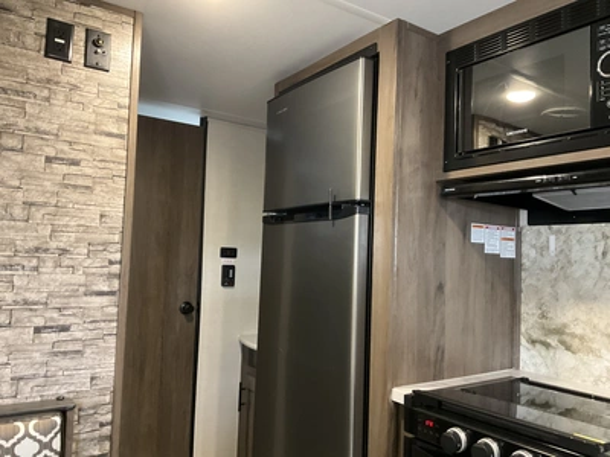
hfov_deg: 61.7
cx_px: 305
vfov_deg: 48.2
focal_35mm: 29
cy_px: 228
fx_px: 511
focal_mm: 3
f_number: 1.8
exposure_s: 1/38
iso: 320
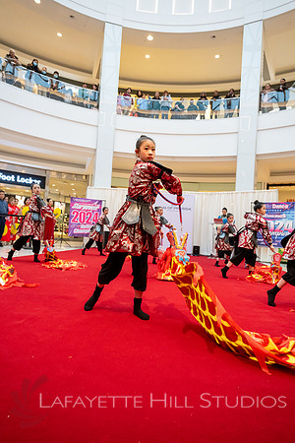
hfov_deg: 53.1
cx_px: 148
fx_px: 295
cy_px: 222
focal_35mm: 24
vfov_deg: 73.7
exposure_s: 1/320
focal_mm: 24
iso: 4000
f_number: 4
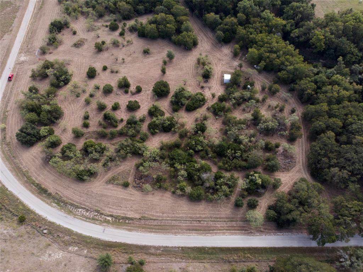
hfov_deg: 71.6
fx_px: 251
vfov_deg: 56.7
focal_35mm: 24
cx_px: 182
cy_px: 136
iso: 100
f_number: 2.8
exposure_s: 1/640
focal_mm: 4.5
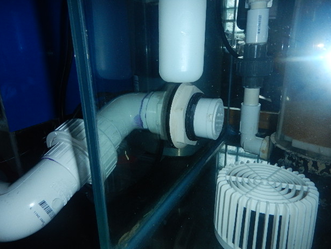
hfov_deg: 69.4
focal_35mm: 25
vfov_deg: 54.9
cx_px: 163
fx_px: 239
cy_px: 129
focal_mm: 4.3
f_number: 8.2
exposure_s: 1/30
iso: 200
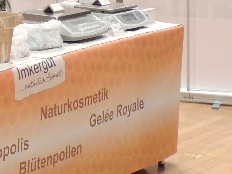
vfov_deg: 8.8
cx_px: -210
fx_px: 1093
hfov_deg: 11.1
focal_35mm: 163
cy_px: -119
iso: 400
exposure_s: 1/13
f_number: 3.3
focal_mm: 6.2
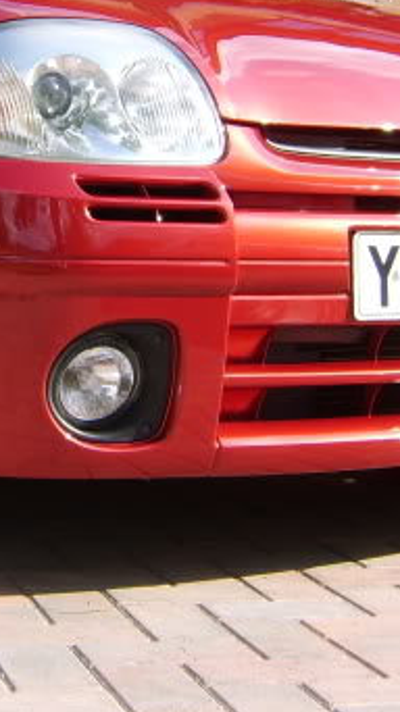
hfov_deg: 14.9
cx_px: -33
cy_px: 160
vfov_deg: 26.4
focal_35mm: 79
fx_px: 1492
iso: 71
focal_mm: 8.13
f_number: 4
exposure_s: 1/272
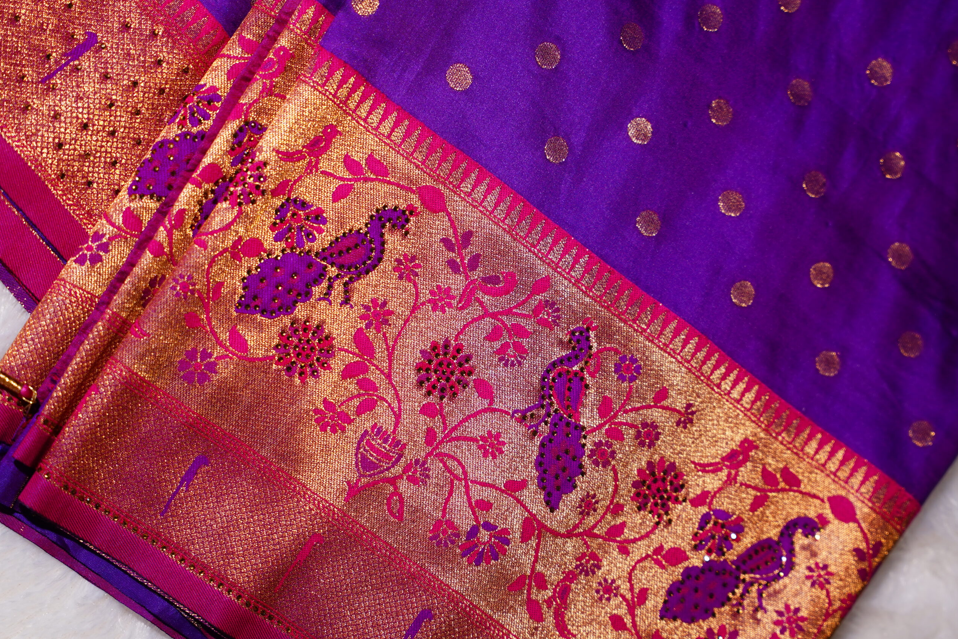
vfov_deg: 12.9
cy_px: 321
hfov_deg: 19.3
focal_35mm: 106
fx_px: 2821
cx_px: 482
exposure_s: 1/200
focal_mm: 70
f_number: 2.8
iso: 250
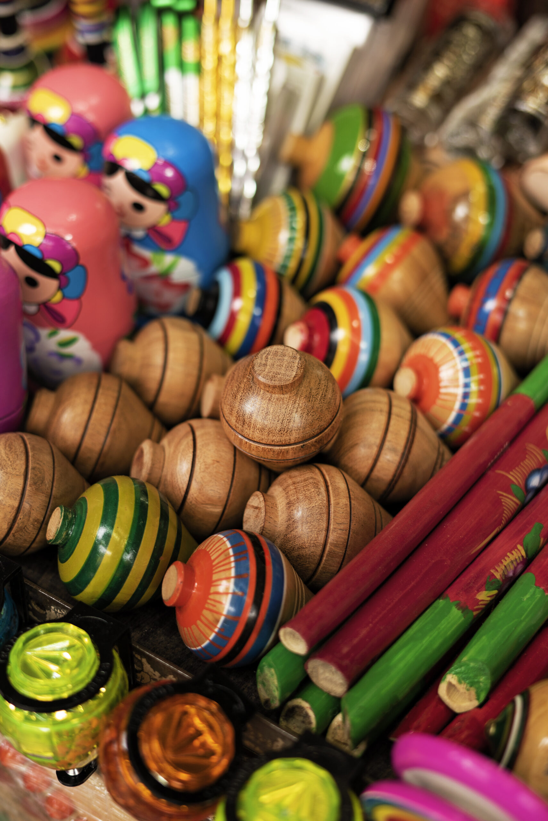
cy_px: 410
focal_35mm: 50
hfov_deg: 27.0
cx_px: 274
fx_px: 1140
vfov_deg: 39.6
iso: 320
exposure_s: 1/160
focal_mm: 50
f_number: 2.5
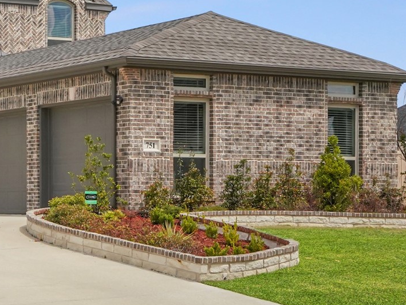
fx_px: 1243
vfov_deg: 14.0
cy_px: 163
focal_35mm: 106
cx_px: -91
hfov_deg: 17.6
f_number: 9
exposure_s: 1/2000
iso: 640
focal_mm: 24
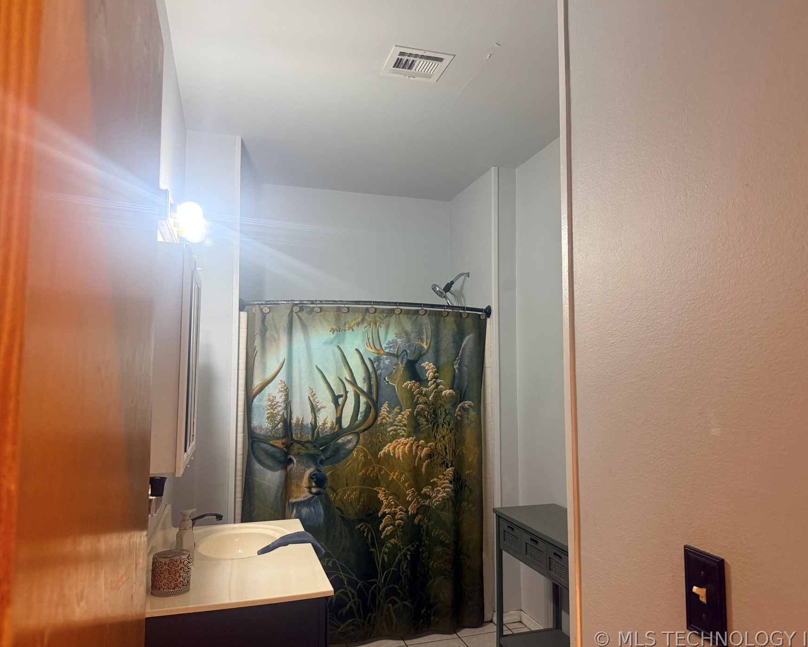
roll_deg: +0.7
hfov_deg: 65.9
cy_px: 318
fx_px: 622
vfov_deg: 54.9
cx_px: 447
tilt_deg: +6.7
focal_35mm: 26
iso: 200
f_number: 1.78
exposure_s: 1/60
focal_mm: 6.76
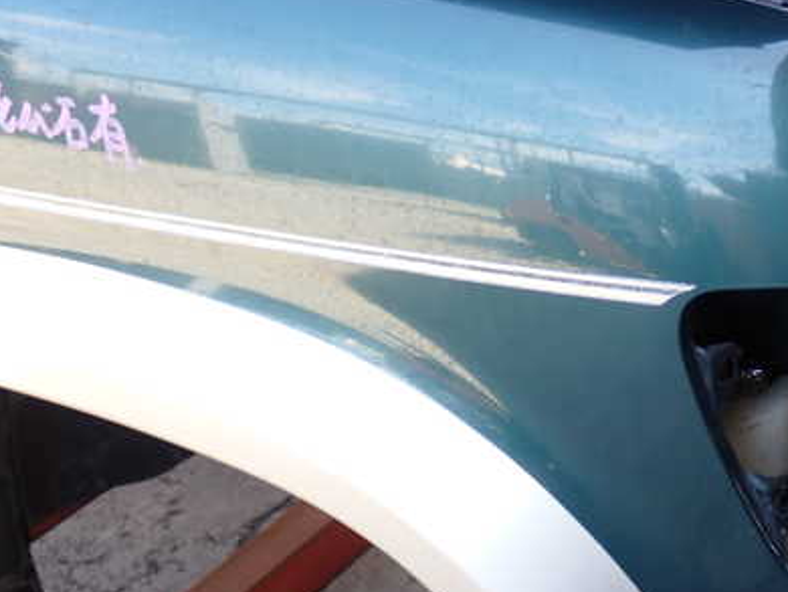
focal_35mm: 63
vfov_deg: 23.3
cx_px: 602
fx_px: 1435
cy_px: 299
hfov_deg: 30.1
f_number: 2.8
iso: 100
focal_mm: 7.31
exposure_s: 1/80
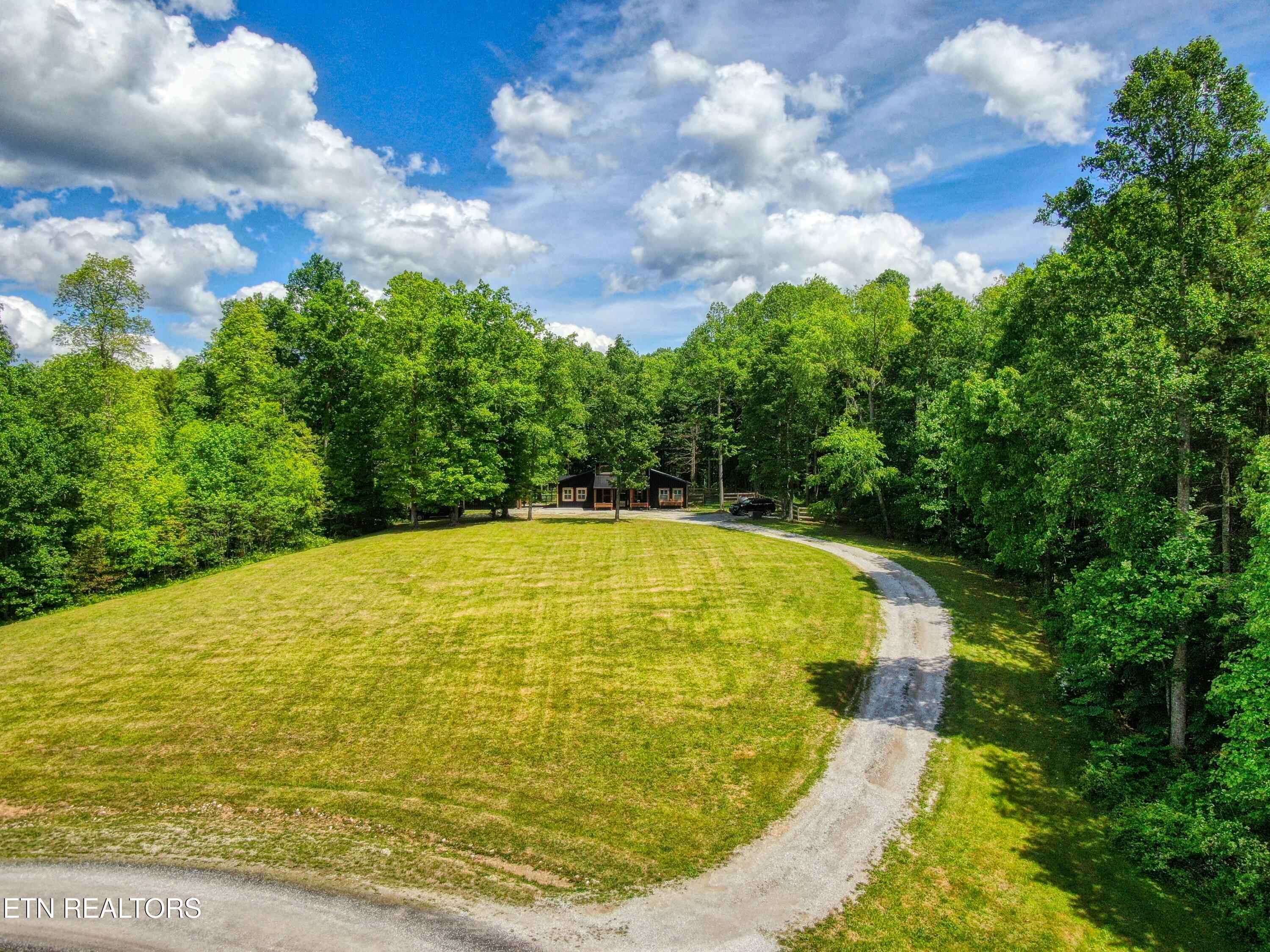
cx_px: 635
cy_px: 476
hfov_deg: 71.6
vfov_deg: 56.8
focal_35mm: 24
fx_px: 881
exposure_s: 1/1600
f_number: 2.8
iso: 100
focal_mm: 4.4
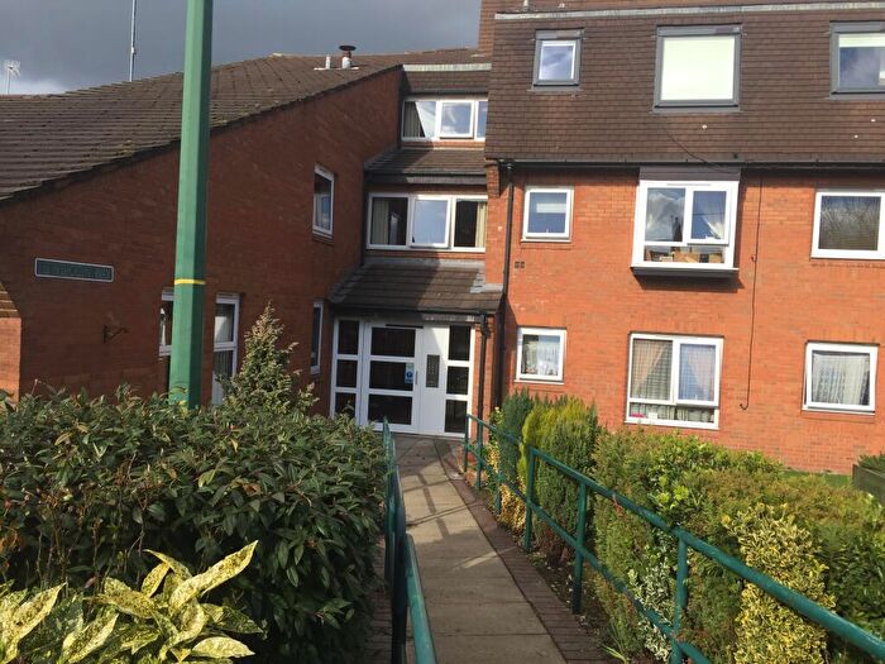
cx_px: 442
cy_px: 332
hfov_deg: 61.7
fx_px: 741
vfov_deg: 48.2
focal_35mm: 29
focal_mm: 4.15
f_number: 2.2
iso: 32
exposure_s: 1/1099
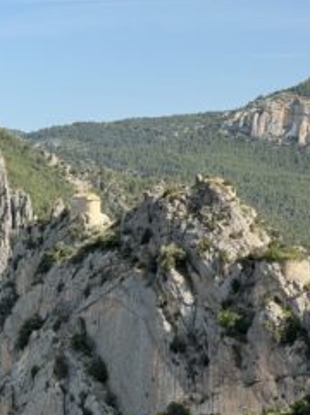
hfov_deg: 11.4
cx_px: -24
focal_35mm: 128
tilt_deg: +2.6
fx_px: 1532
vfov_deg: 15.4
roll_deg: -1.7
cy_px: 193
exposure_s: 1/167
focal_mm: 9
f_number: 2.8
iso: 32
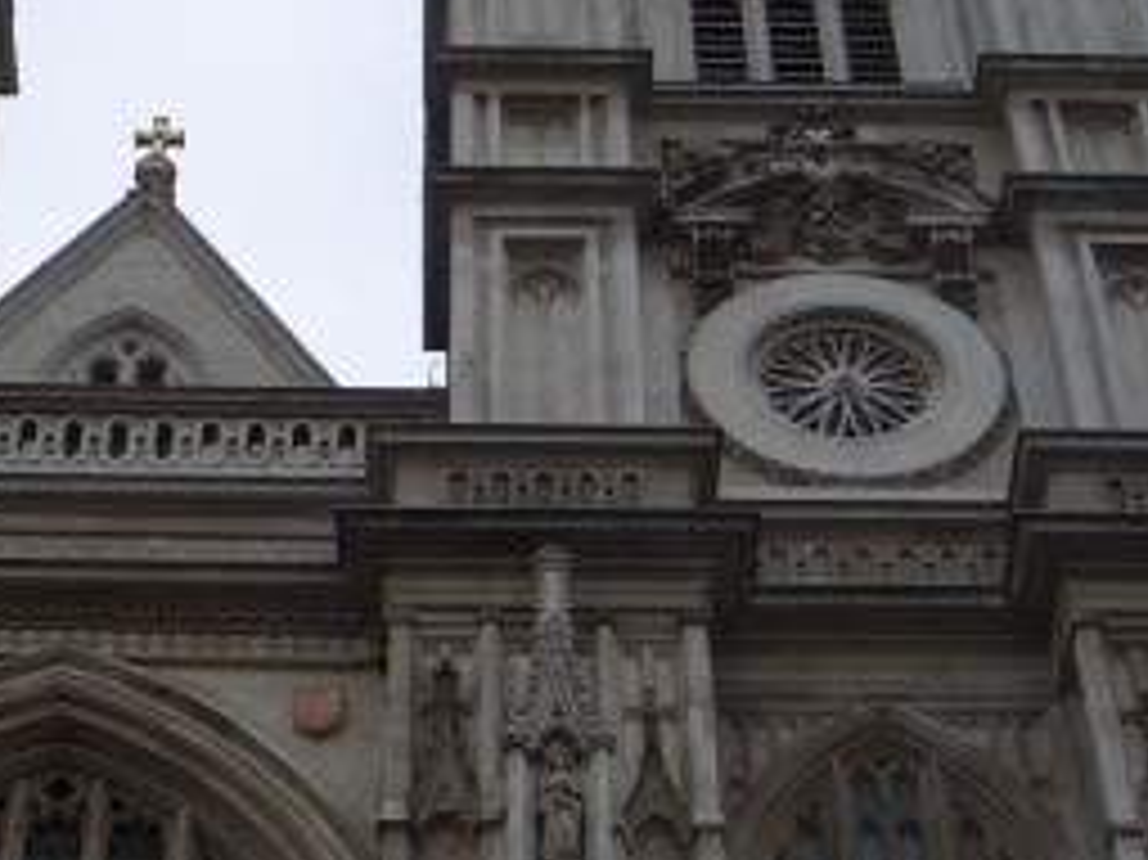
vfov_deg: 15.1
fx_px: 3249
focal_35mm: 98
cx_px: 185
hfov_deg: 19.8
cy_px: 387
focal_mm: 8
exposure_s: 1/200
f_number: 4.8
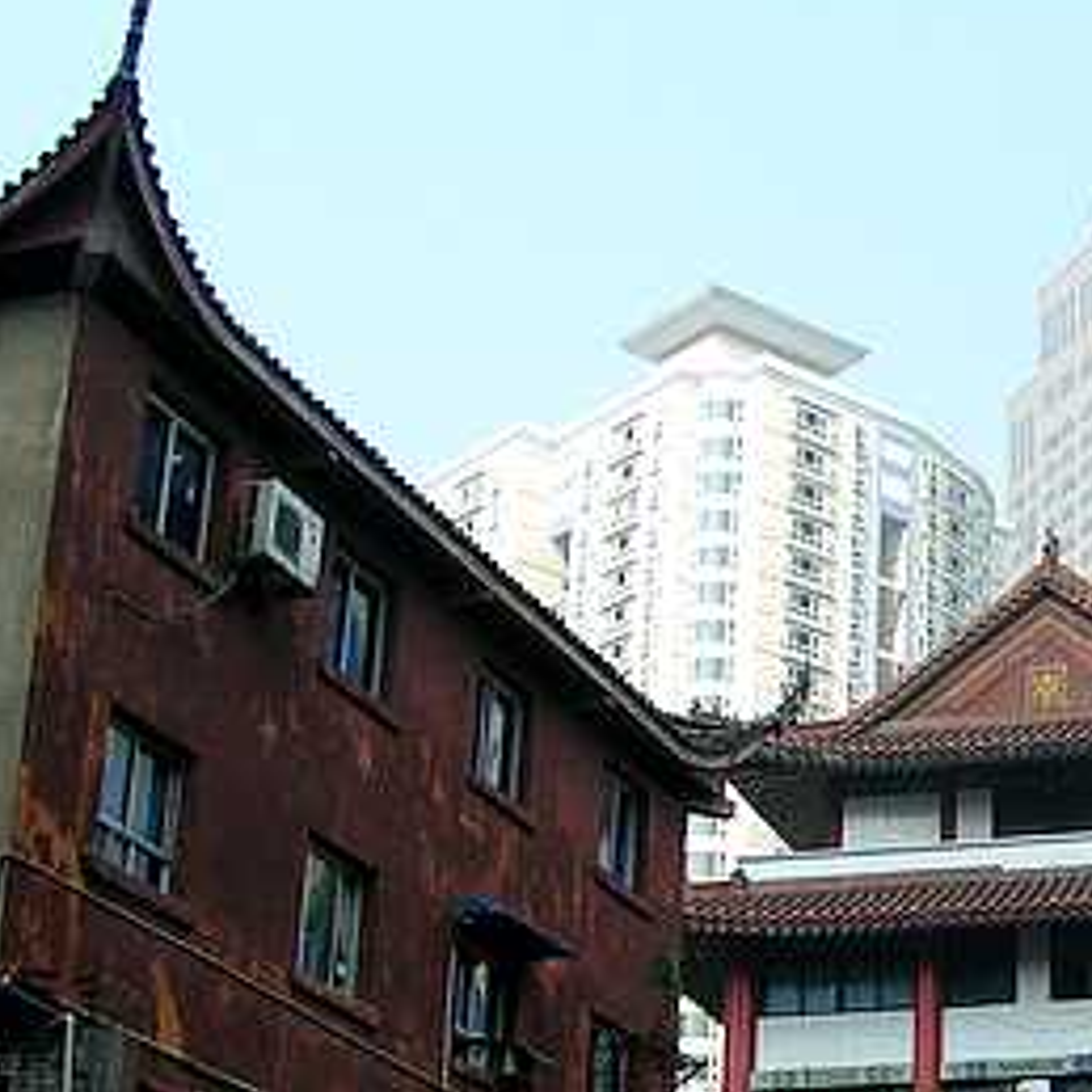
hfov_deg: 20.2
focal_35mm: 83
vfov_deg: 20.8
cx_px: 1100
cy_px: 759
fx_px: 2962
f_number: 5.6
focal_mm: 5.8
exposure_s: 1/250
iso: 50
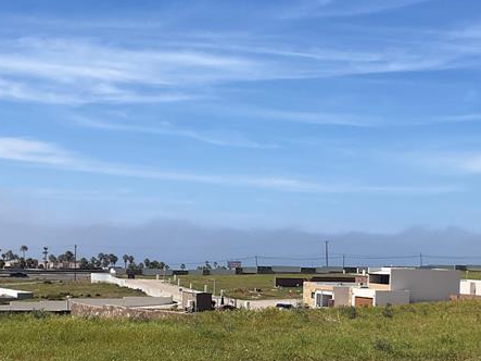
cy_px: 279
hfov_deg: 28.9
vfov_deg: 21.7
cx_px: 300
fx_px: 931
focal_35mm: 67
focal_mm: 3
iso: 25
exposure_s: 1/2538
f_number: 1.8
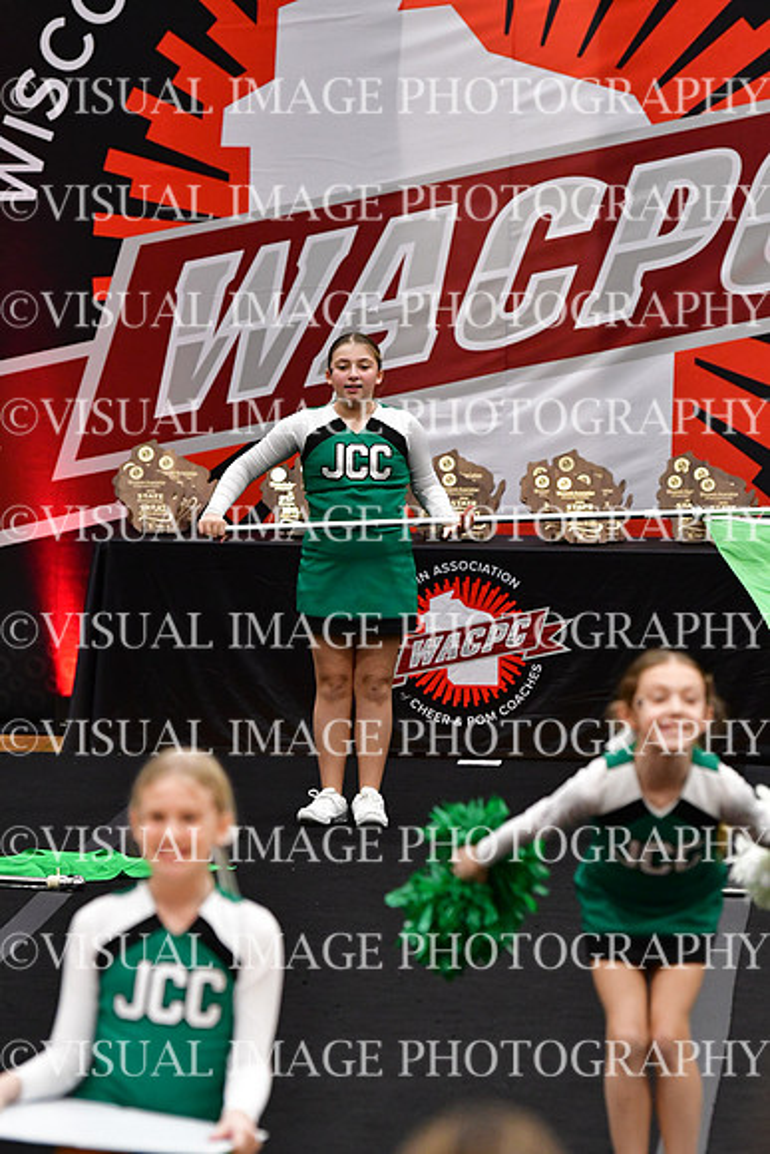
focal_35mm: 232
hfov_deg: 5.9
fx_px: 7438
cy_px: 577
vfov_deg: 8.9
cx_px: 385
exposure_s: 1/500
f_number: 3.5
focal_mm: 155
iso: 4000
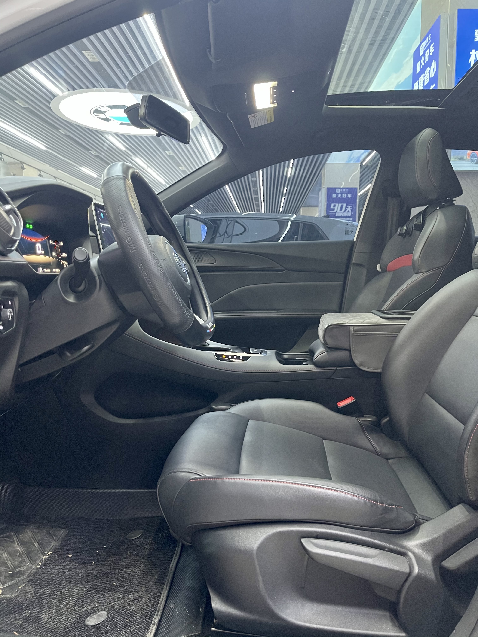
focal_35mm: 26
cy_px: 318
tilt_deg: -5.8
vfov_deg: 67.3
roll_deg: -1.0
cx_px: 239
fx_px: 479
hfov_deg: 53.1
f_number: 1.6
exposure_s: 1/25
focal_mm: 5.1
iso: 800
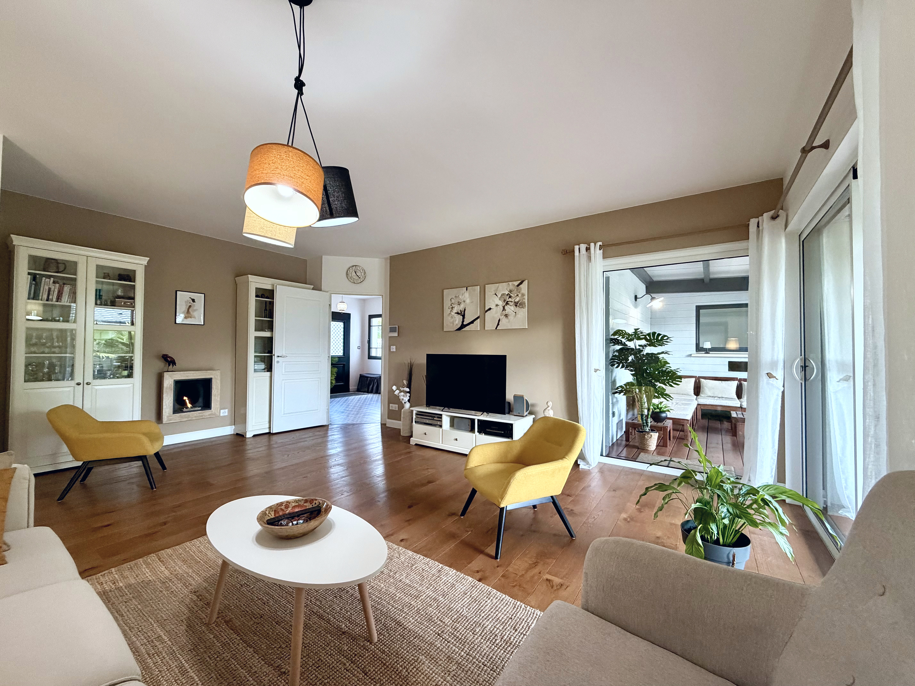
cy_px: 343
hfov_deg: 102.1
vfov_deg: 85.7
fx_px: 370
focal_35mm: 14
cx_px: 458
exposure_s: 1/60
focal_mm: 2.22
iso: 320
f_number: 2.2
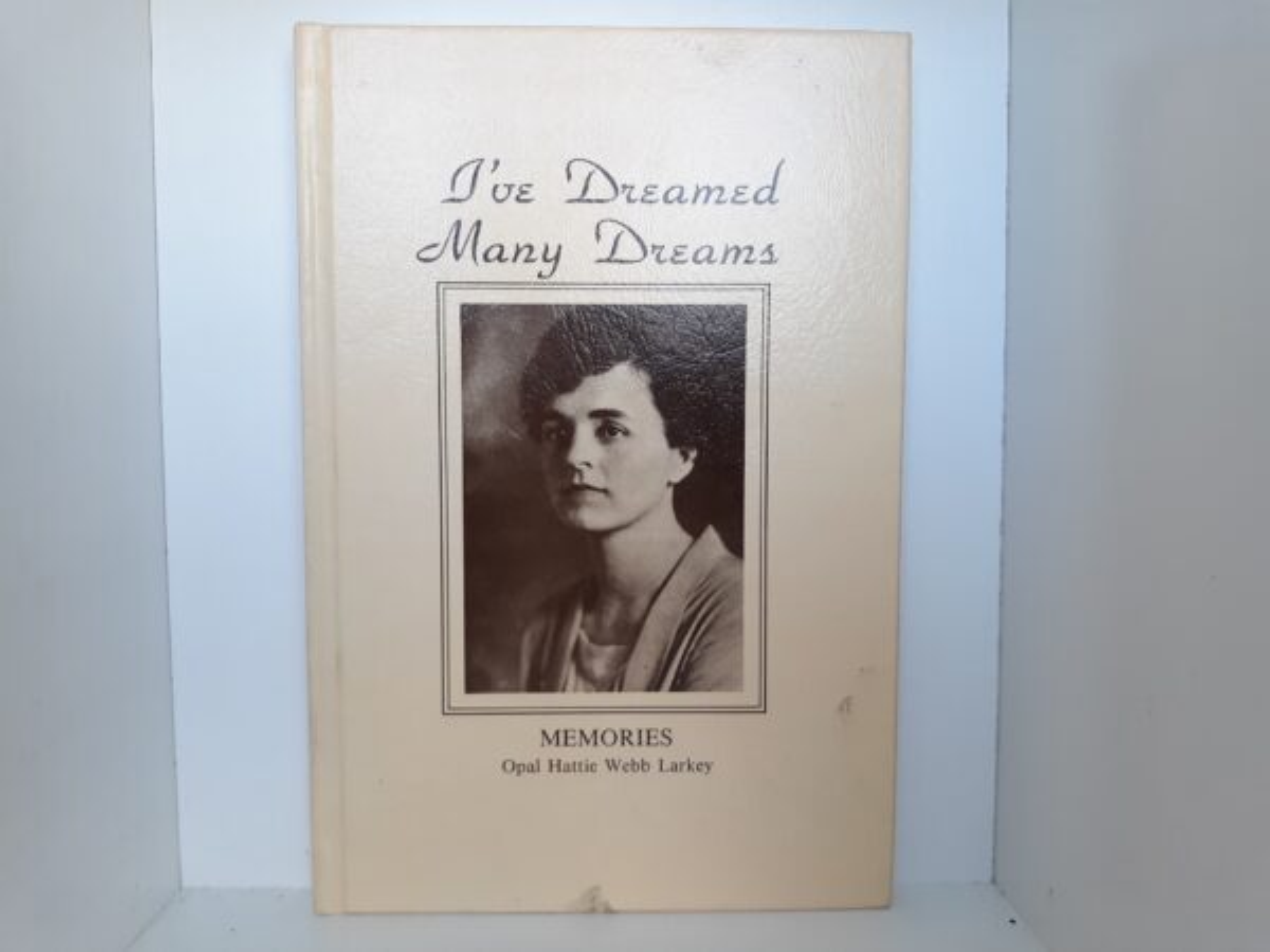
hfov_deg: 63.4
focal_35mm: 28
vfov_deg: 49.7
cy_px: 476
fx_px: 1027
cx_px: 635
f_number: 1.7
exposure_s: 1/50
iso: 64
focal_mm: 3.7
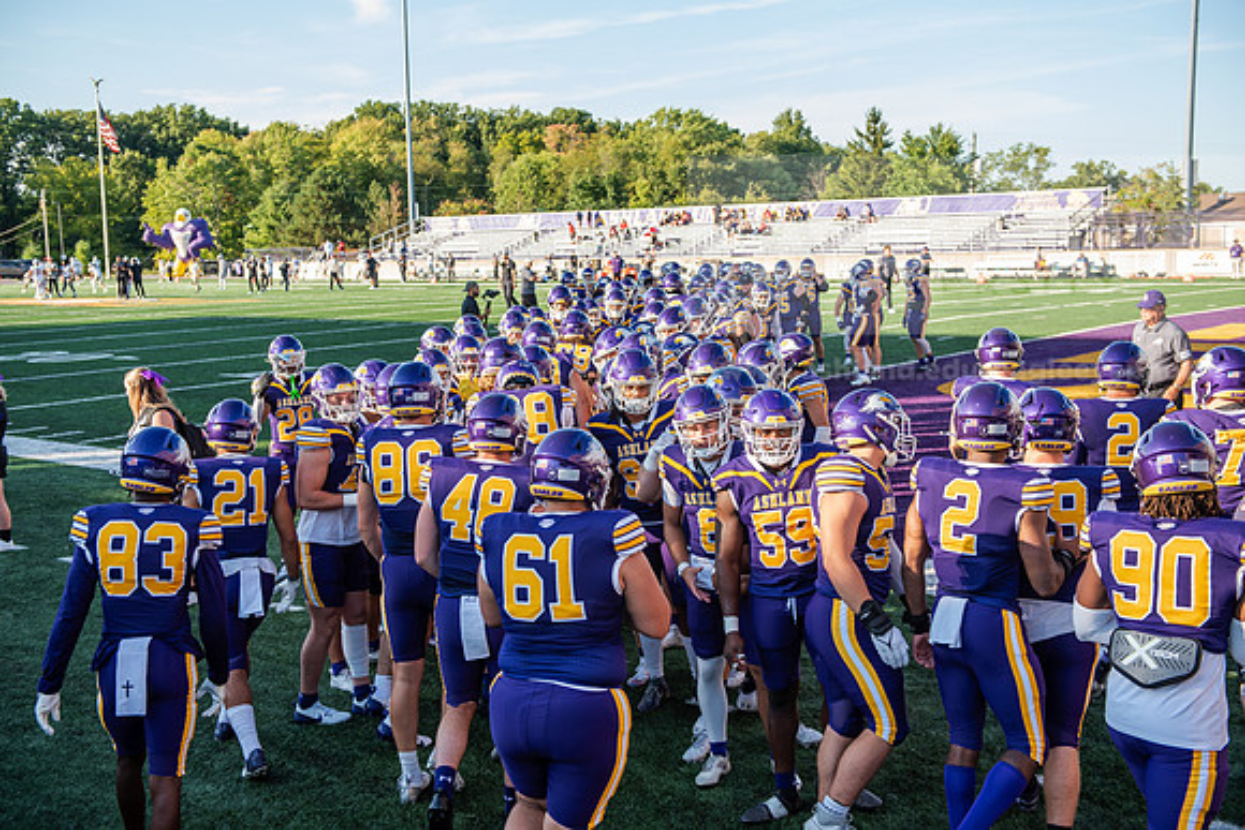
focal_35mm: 44
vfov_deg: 30.5
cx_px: 622
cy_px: 415
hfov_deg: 44.5
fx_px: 1522
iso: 250
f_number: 4
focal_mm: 44
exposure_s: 1/500
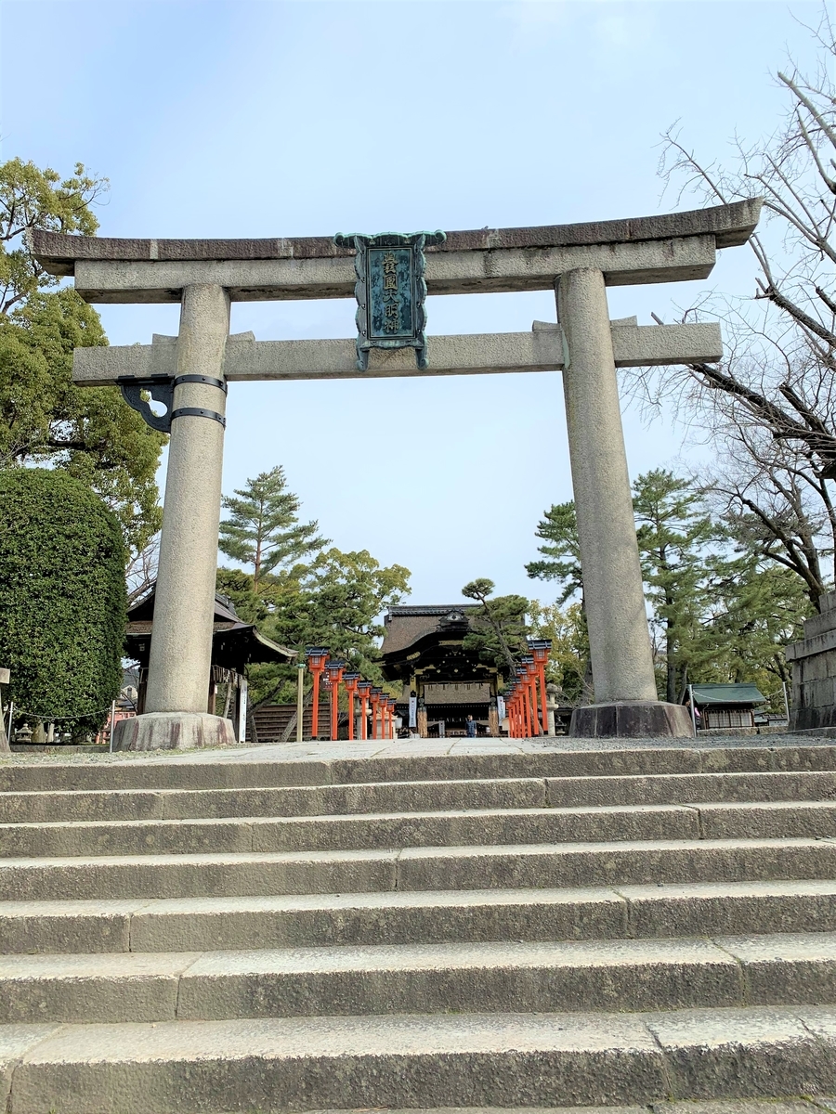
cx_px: 418
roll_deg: +1.2
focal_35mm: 26
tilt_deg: +15.1
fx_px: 837
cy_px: 557
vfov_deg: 67.3
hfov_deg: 53.1
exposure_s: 1/2994
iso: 25
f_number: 1.8
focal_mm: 4.25
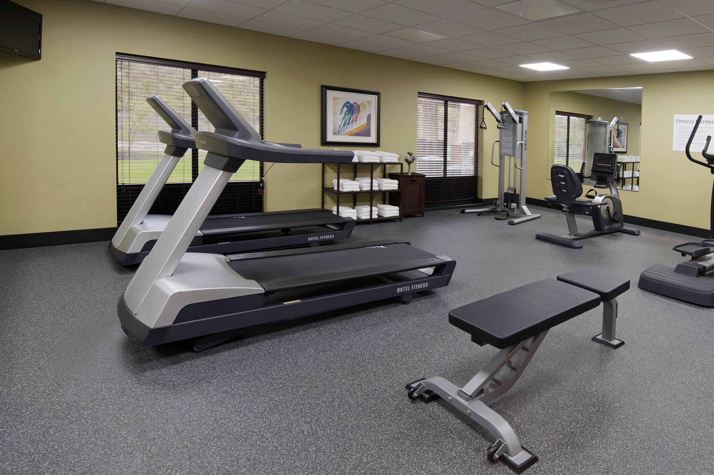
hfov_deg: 81.3
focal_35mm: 20
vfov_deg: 61.7
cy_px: 210
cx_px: 473
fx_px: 396
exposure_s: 1/40
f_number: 8
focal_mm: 14
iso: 200
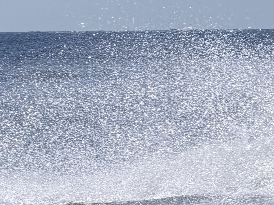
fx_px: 3950
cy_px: 53
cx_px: 634
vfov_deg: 3.0
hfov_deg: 3.9
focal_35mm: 499
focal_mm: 16.89
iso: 25
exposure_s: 1/1105
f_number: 2.8
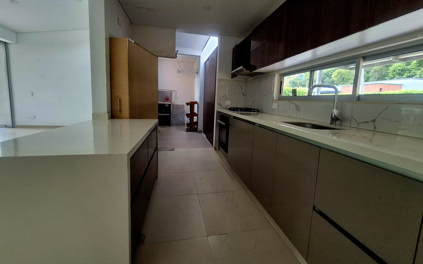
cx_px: 213
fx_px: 161
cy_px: 118
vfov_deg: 78.4
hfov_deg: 105.3
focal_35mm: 14
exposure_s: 1/60.2
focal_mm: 1.74
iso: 400
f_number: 2.2
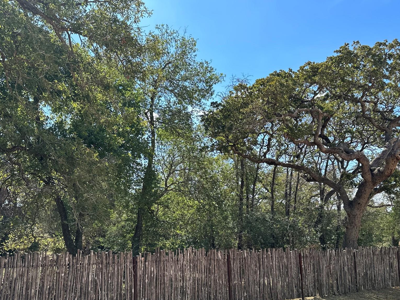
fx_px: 370
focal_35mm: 32
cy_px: 186
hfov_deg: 56.8
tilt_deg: +8.5
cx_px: 193
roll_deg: -0.7
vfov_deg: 43.8
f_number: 1.78
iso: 80
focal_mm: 6.86
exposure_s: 1/2299
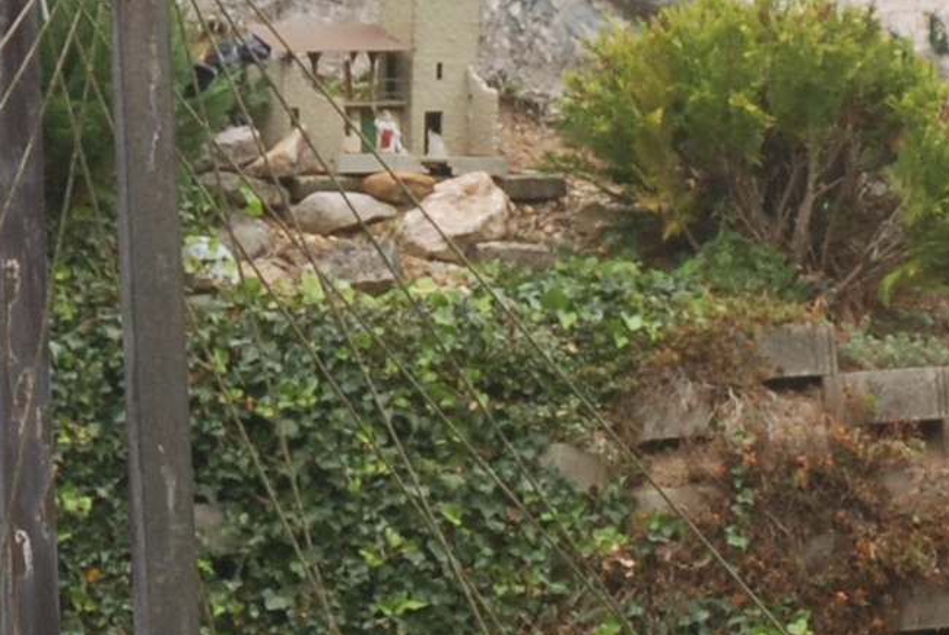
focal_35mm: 393
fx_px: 10371
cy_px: 466
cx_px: 759
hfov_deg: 5.2
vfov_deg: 3.5
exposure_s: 1/60
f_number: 7.1
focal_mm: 44
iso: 250
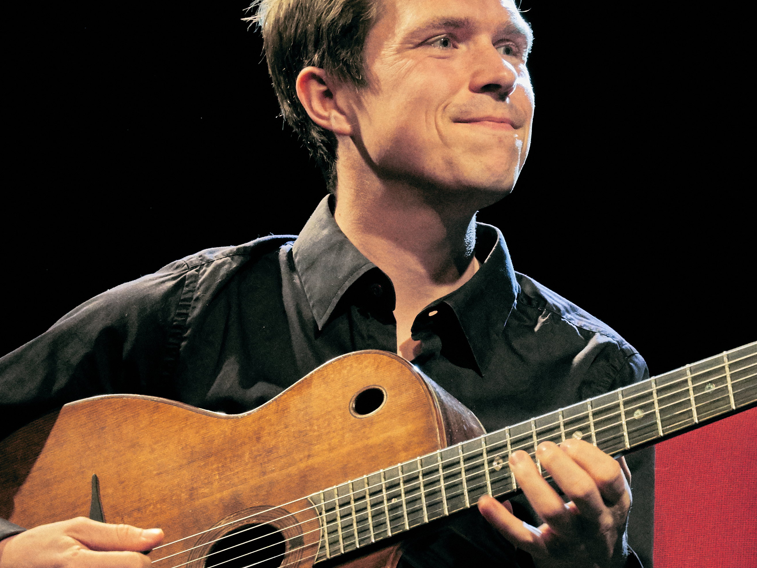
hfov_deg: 8.9
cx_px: 547
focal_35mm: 223
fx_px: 4876
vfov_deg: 6.7
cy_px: 388
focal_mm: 75
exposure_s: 1/125
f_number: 7.1
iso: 5600
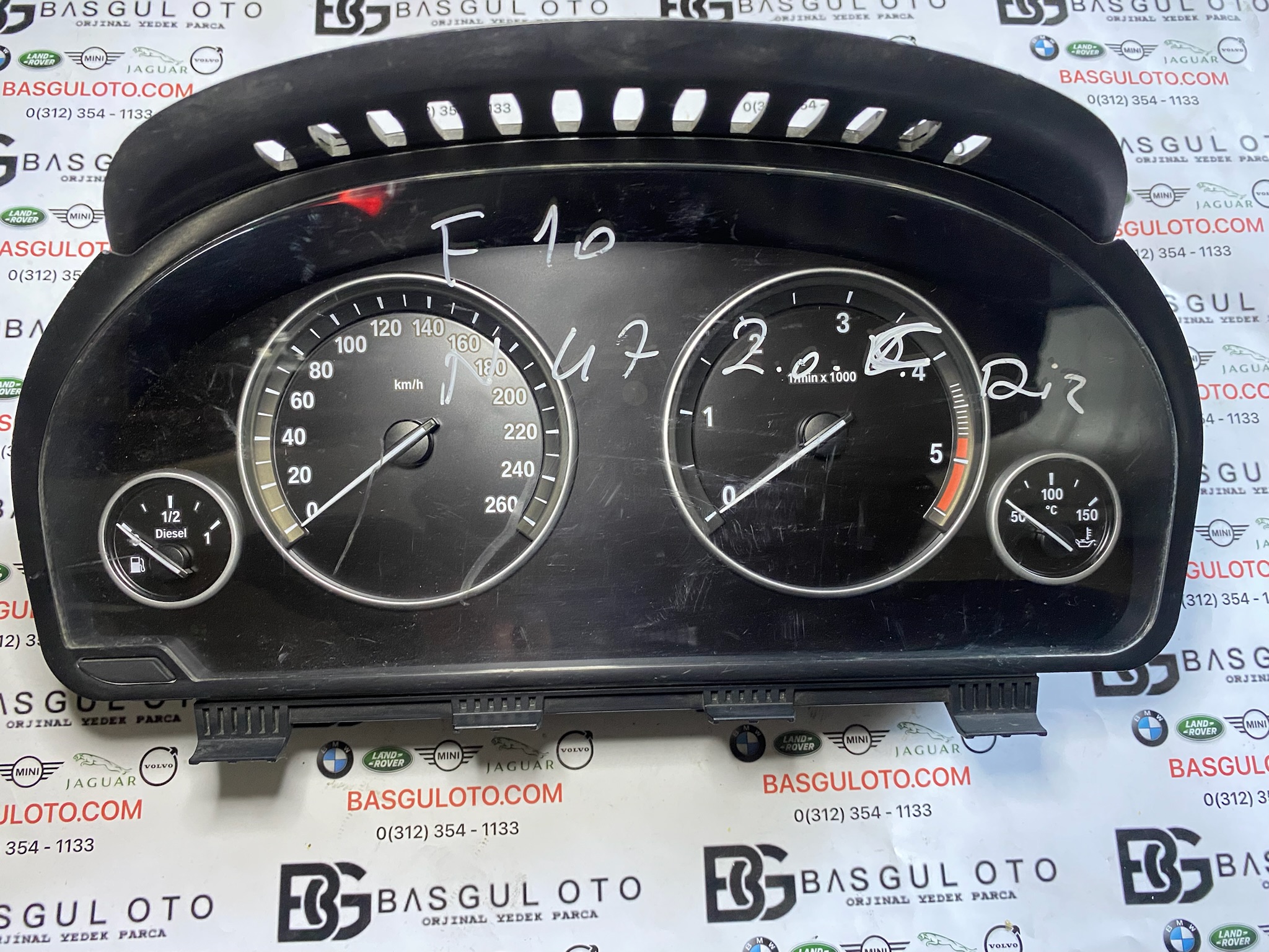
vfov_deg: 53.1
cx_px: 634
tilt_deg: -78.4
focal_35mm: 26
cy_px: 476
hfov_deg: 67.3
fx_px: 953
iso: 400
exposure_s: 1/60
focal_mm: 4.25
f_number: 1.8
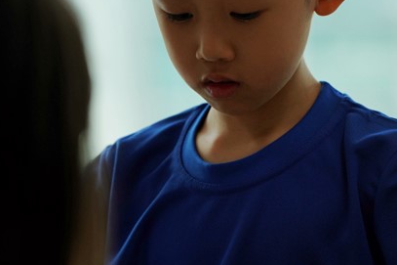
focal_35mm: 363
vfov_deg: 3.8
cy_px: 53
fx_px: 4001
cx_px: 268
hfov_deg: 5.7
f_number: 4
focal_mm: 164
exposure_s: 1/200
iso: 400
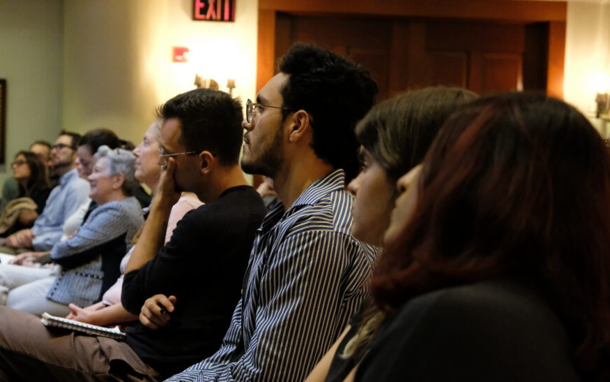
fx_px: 1646
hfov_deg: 21.0
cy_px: 219
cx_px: 258
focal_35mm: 99
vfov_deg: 13.2
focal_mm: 55
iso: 10000
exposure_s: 1/125
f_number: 5
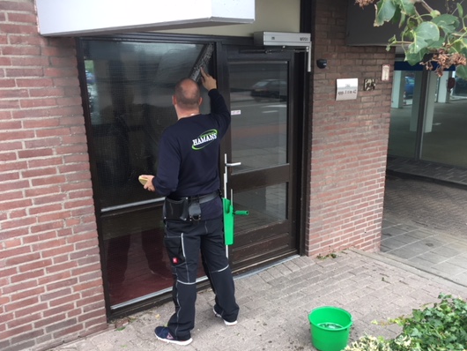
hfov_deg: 52.4
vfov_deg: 40.5
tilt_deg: -19.7
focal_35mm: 35
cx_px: 268
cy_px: 211
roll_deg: +0.3
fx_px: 472
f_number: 2.2
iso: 40
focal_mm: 4.15
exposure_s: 1/100
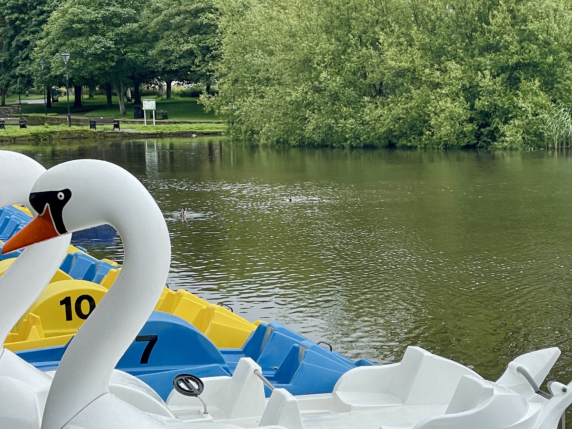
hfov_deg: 21.5
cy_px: 348
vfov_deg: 16.1
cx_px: 372
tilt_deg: -9.5
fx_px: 1504
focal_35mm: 91
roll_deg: +0.4
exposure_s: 1/856
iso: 25
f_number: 2
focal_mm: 6
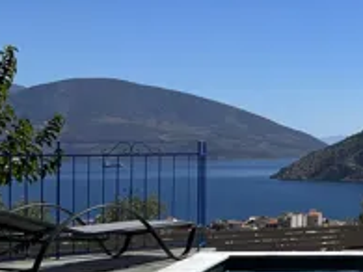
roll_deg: -0.6
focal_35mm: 80
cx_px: 501
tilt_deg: +1.4
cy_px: 129
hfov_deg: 21.5
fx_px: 838
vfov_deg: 18.4
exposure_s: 1/7463
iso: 50
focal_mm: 5.7
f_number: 1.5
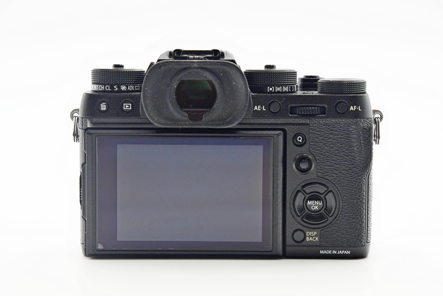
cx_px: 222
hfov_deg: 19.5
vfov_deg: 13.0
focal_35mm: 105
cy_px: 148
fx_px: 1292
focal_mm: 70
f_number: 8
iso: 1250
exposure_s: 1/160
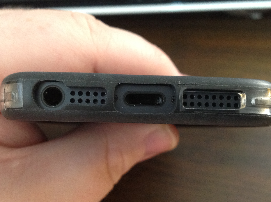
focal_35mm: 51
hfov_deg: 37.5
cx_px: 146
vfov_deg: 28.5
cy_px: 100
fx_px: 399
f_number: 2.4
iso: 200
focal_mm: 4.28
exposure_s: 1/15
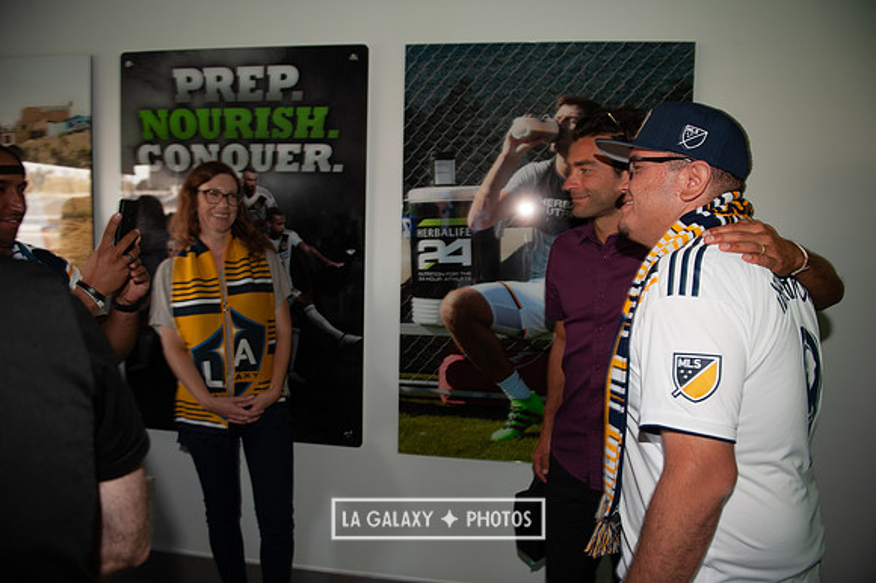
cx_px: 438
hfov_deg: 73.8
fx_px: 584
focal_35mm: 24
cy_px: 292
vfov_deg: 53.1
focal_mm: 24
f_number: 3.5
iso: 200
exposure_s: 1/60
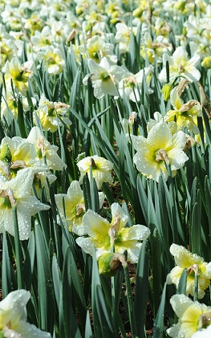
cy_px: 169
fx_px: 681
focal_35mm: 74
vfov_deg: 27.9
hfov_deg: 17.6
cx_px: 113
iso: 500
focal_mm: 48
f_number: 10
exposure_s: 1/640
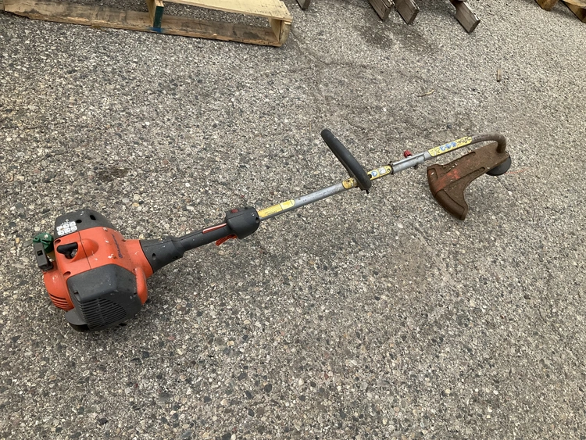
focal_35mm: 29
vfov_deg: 48.3
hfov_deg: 61.6
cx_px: 293
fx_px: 491
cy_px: 220
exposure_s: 1/1675
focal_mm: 3
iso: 25
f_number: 1.8
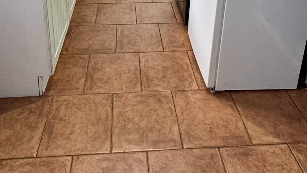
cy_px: -72
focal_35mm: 34
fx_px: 277
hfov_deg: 57.9
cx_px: 141
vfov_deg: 26.9
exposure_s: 1/100
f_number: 2.2
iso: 320
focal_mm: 2.22
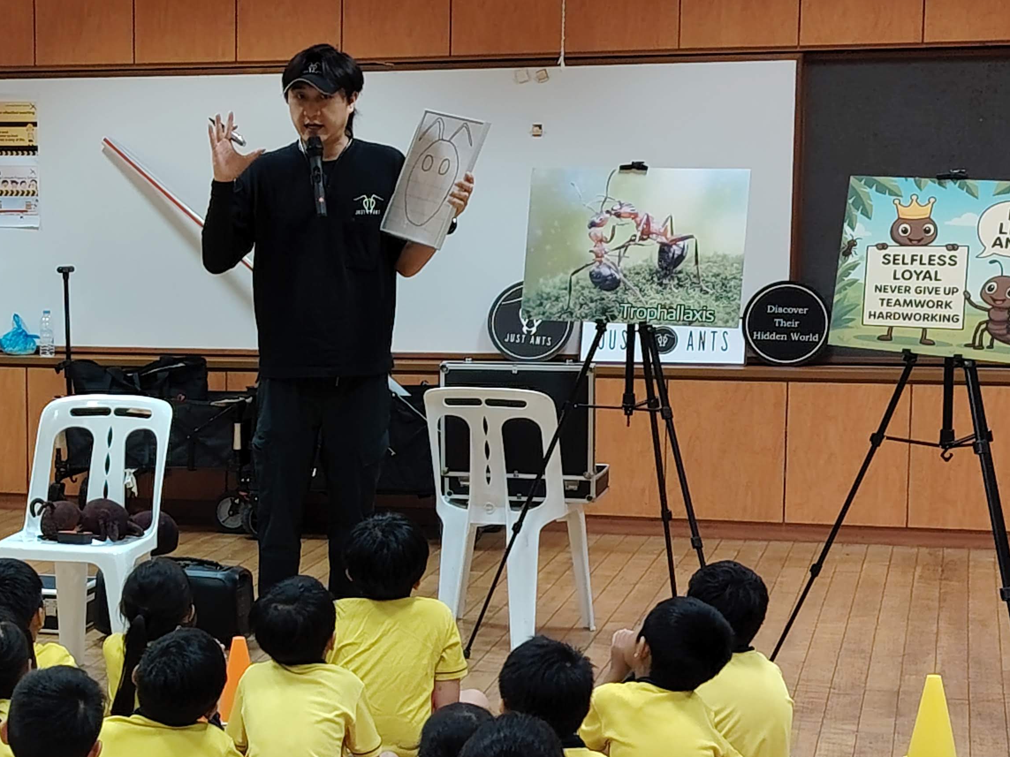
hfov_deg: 22.9
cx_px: 172
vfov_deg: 17.5
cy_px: 465
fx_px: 2451
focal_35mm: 84
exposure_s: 1/33.3
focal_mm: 5.25
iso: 456
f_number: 1.75
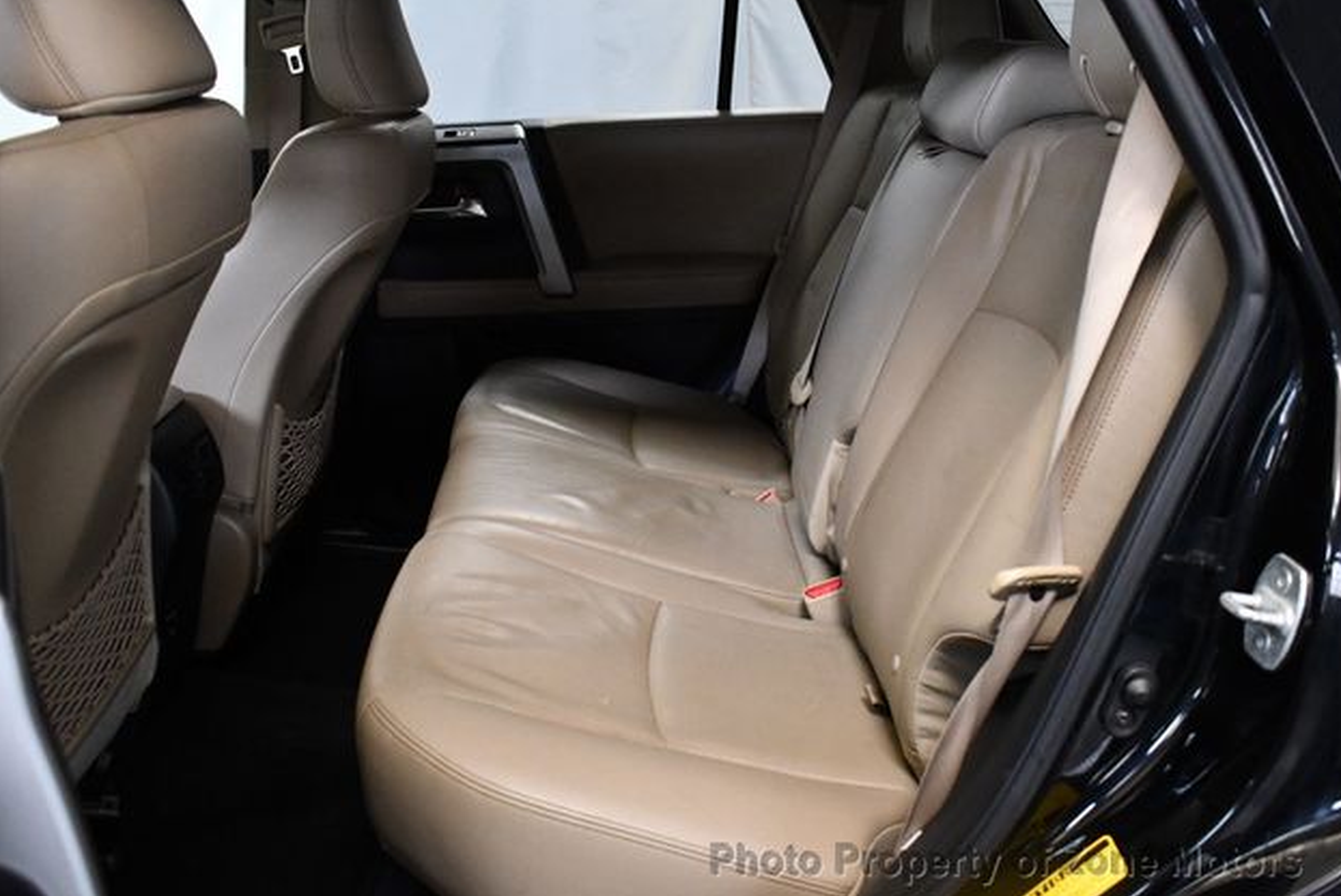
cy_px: 442
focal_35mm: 37
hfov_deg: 51.9
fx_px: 1379
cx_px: 684
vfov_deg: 36.0
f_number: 3.5
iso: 2800
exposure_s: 1/125
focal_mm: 18
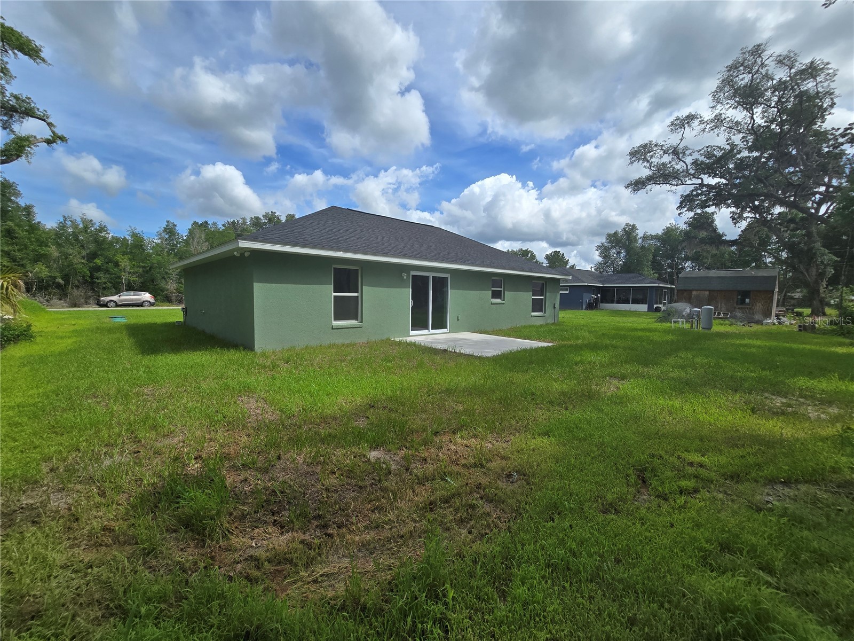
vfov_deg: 89.9
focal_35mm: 13
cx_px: 427
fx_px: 321
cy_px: 320
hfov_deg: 106.2
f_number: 2.2
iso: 50
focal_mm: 2.2
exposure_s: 1/2775
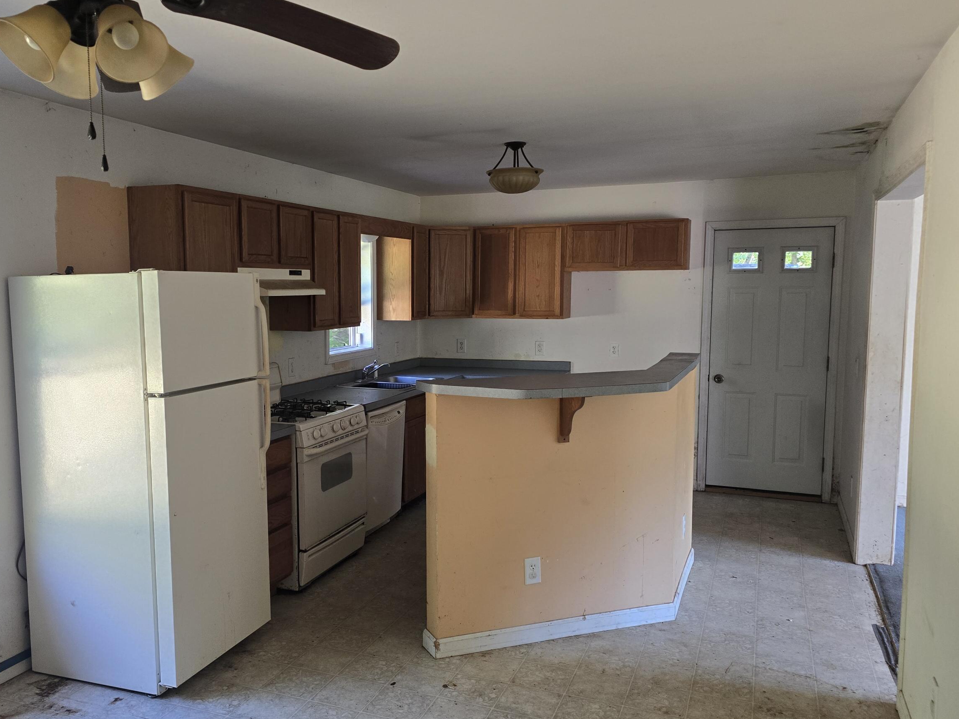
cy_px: 386
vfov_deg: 46.8
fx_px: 831
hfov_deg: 59.4
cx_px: 380
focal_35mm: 30
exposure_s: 1/120
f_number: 1.7
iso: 320
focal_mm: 6.3
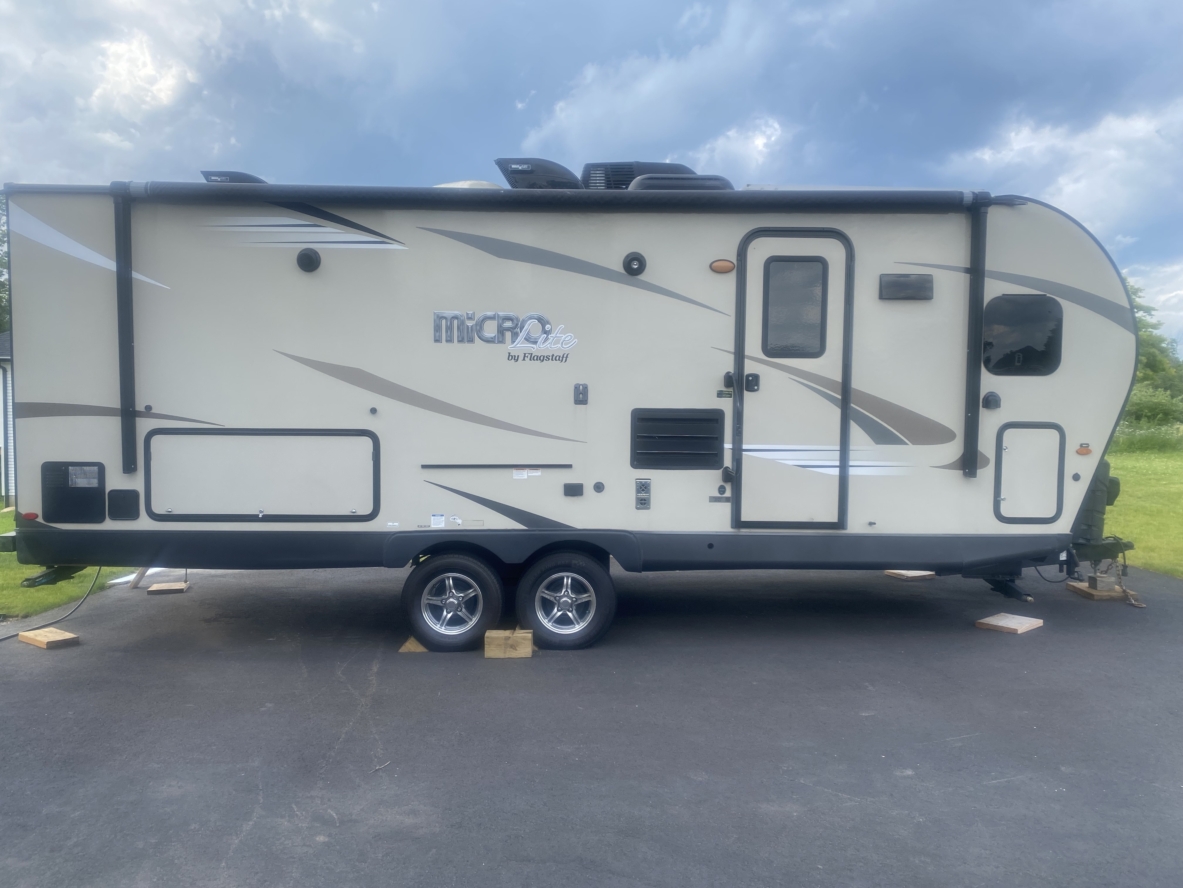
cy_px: 444
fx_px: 889
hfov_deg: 67.3
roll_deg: -1.5
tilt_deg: -5.5
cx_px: 592
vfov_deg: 53.1
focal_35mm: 26
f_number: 1.8
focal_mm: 4.25
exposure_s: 1/957
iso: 32
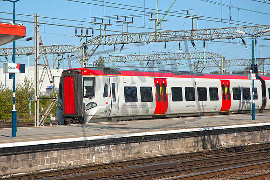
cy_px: 90
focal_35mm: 105
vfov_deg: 13.0
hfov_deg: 19.5
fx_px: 788
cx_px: 135
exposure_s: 1/640
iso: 200
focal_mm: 70
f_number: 6.3
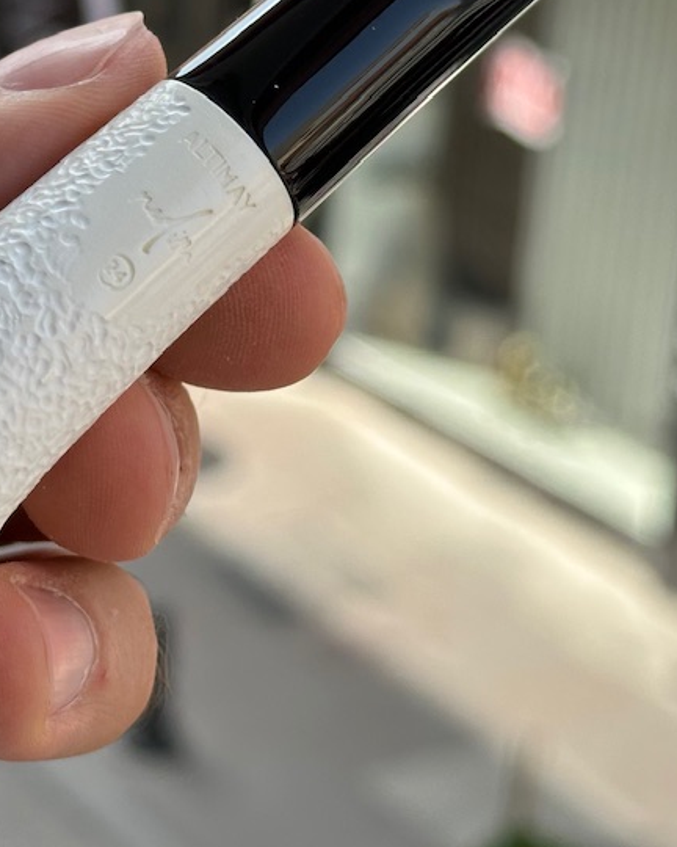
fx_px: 2780
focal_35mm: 111
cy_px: 155
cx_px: 168
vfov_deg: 17.2
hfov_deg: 13.8
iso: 64
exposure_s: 1/887
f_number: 1.78
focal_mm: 6.86
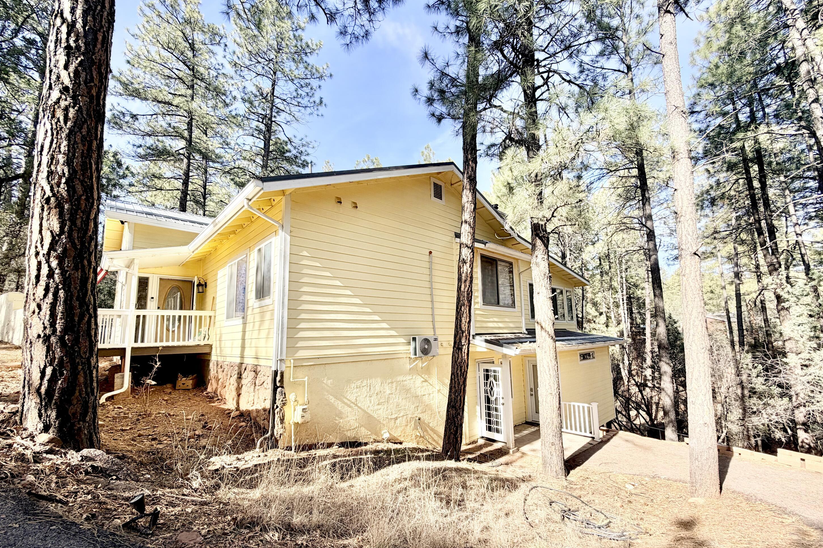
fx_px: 343
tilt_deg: +7.5
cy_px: 294
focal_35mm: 15
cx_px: 416
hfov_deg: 100.4
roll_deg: +1.4
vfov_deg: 77.2
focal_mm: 2.22
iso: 40
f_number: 2.2
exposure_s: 1/506
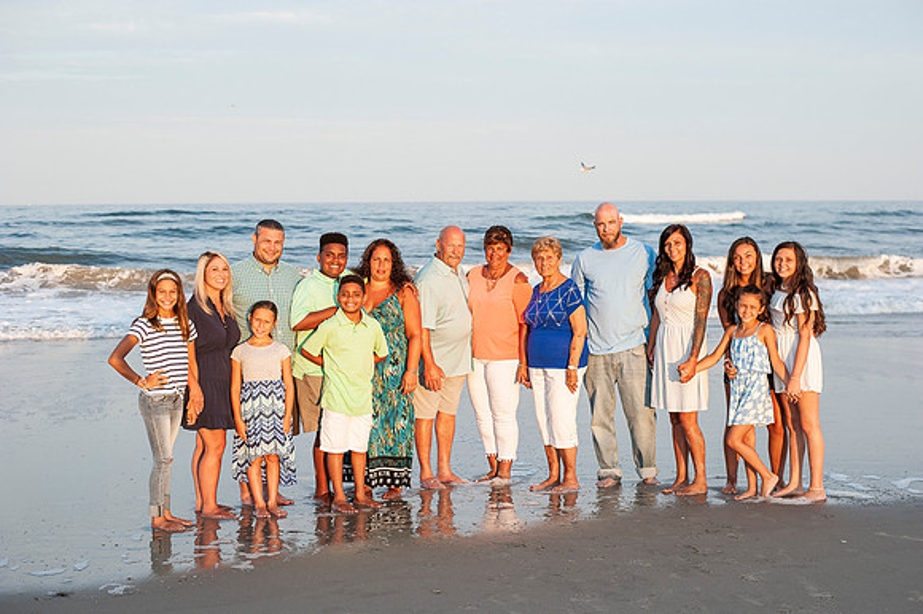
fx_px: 1281
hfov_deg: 39.6
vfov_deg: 27.0
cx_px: 462
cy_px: 307
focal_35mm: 50
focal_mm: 50
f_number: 4
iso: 400
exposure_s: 1/1600
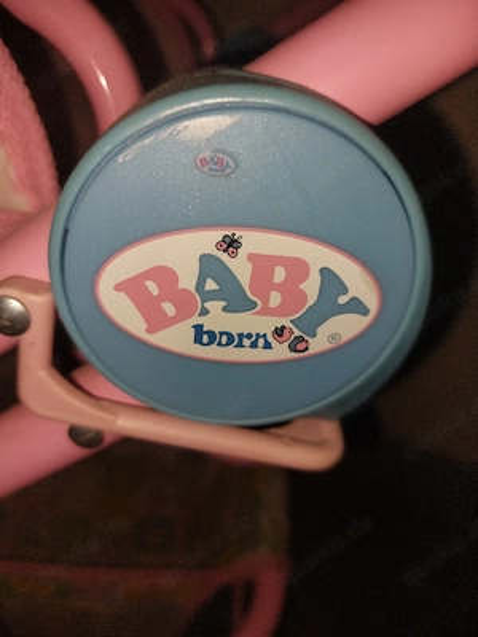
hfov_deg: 56.8
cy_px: 318
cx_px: 239
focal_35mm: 24
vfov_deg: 71.6
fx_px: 442
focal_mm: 5.23
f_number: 1.8
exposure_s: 1/100
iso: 32
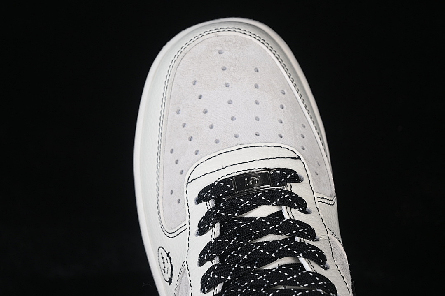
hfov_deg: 27.0
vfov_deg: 18.2
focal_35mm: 75
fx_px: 927
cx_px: 222
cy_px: 148
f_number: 7.1
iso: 160
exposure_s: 1/80
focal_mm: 50
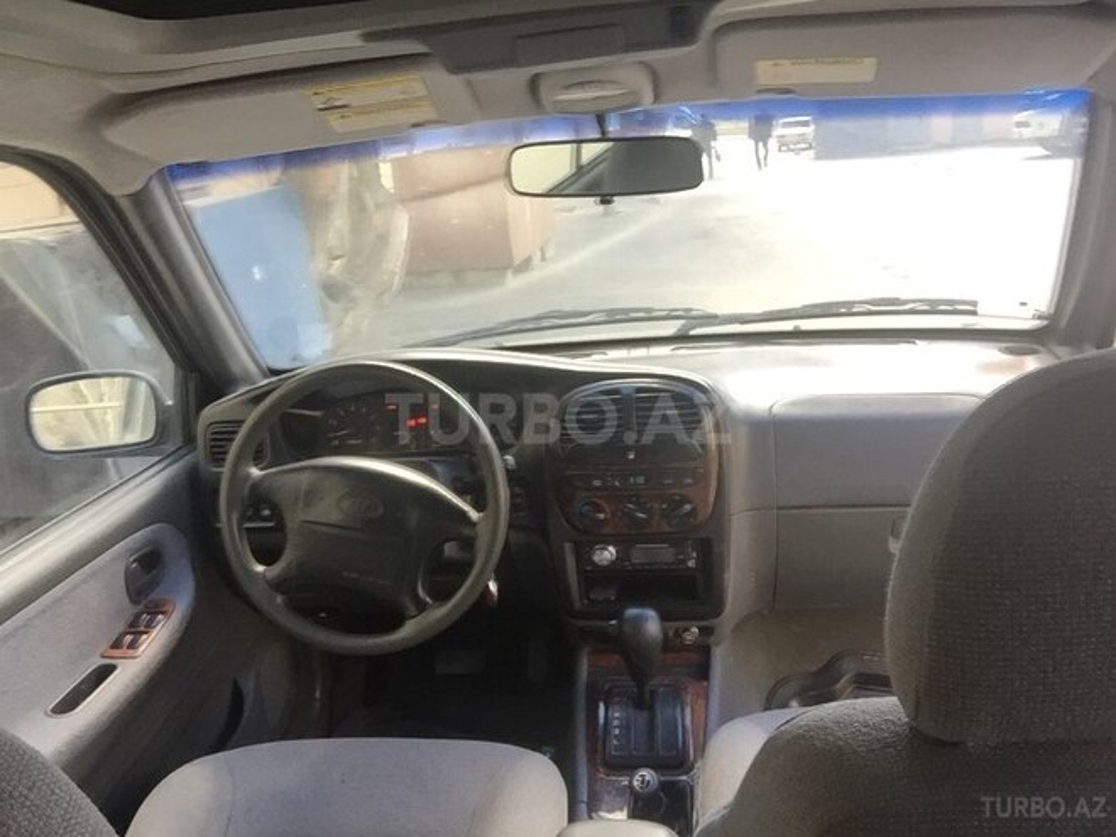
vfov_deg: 45.4
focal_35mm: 31
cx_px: 558
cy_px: 418
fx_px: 999
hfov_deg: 58.4
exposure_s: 1/33
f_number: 2.2
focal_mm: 2.65
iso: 40
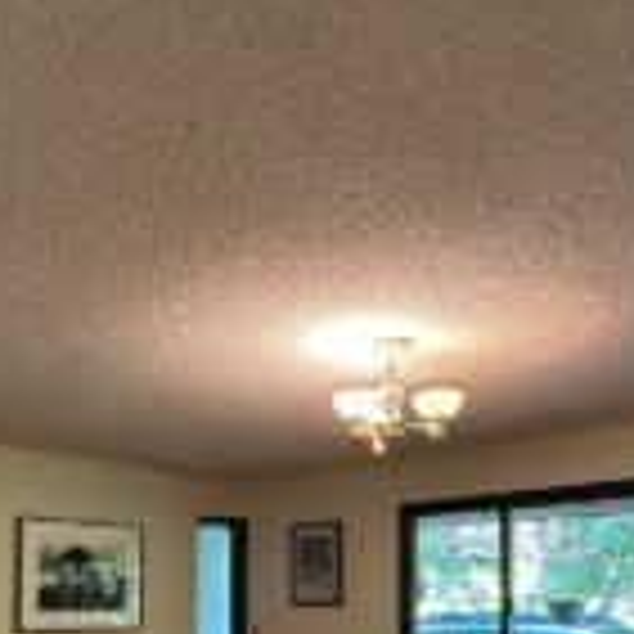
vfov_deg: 42.9
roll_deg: -0.6
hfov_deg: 46.7
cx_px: 225
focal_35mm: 35
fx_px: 725
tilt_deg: +0.8
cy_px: 580
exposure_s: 1/60
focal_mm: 2.22
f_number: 2.2
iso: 250
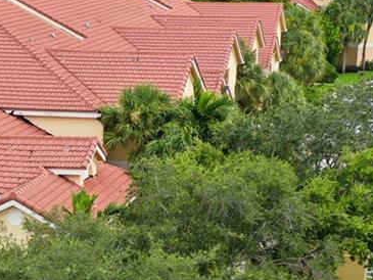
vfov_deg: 12.3
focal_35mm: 118
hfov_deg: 16.4
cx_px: 11
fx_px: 1272
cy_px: 320
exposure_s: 1/120
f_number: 4.5
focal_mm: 10.26
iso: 100
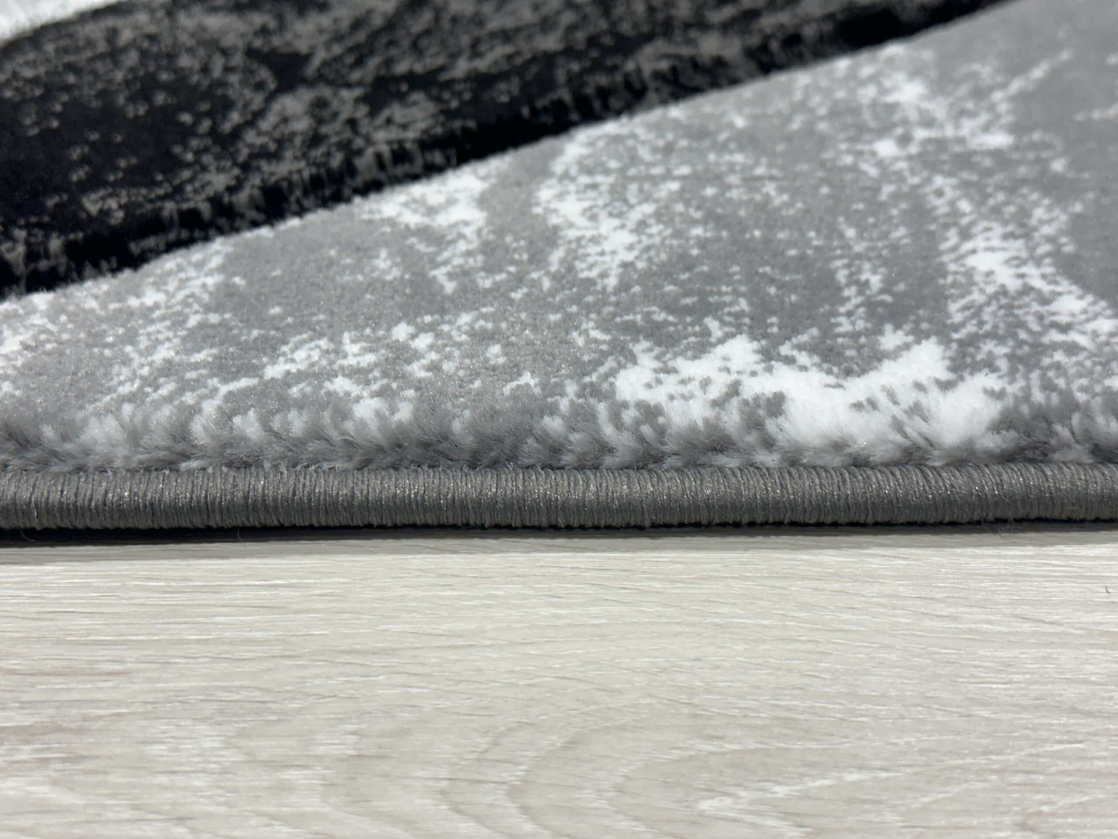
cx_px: 559
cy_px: 420
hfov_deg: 39.7
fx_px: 1550
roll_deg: +0.4
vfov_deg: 30.3
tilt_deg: -29.7
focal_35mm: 48
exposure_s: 1/120
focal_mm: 6.86
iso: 100
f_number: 1.78
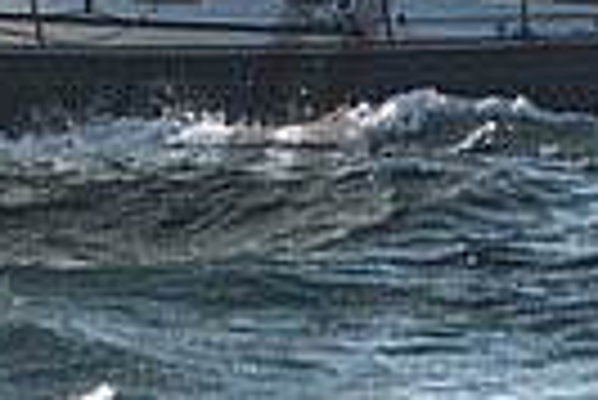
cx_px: 22
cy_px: -447
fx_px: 12688
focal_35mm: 763
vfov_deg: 1.8
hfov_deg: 2.7
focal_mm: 175
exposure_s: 1/5000
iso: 400
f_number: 6.3
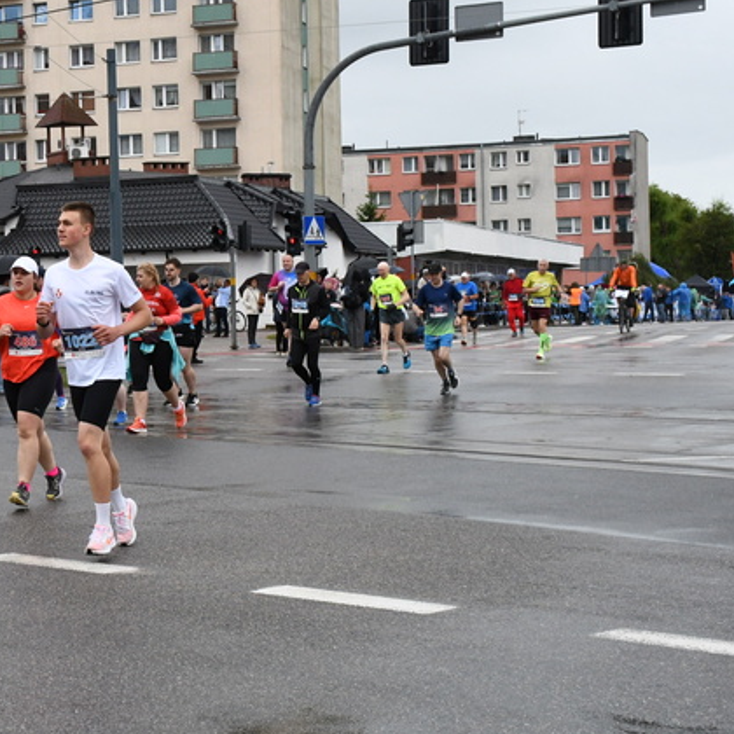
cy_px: 304
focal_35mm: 83
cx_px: 57
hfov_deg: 20.4
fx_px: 1991
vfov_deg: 20.9
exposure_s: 1/640
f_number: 13
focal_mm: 32
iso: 1000
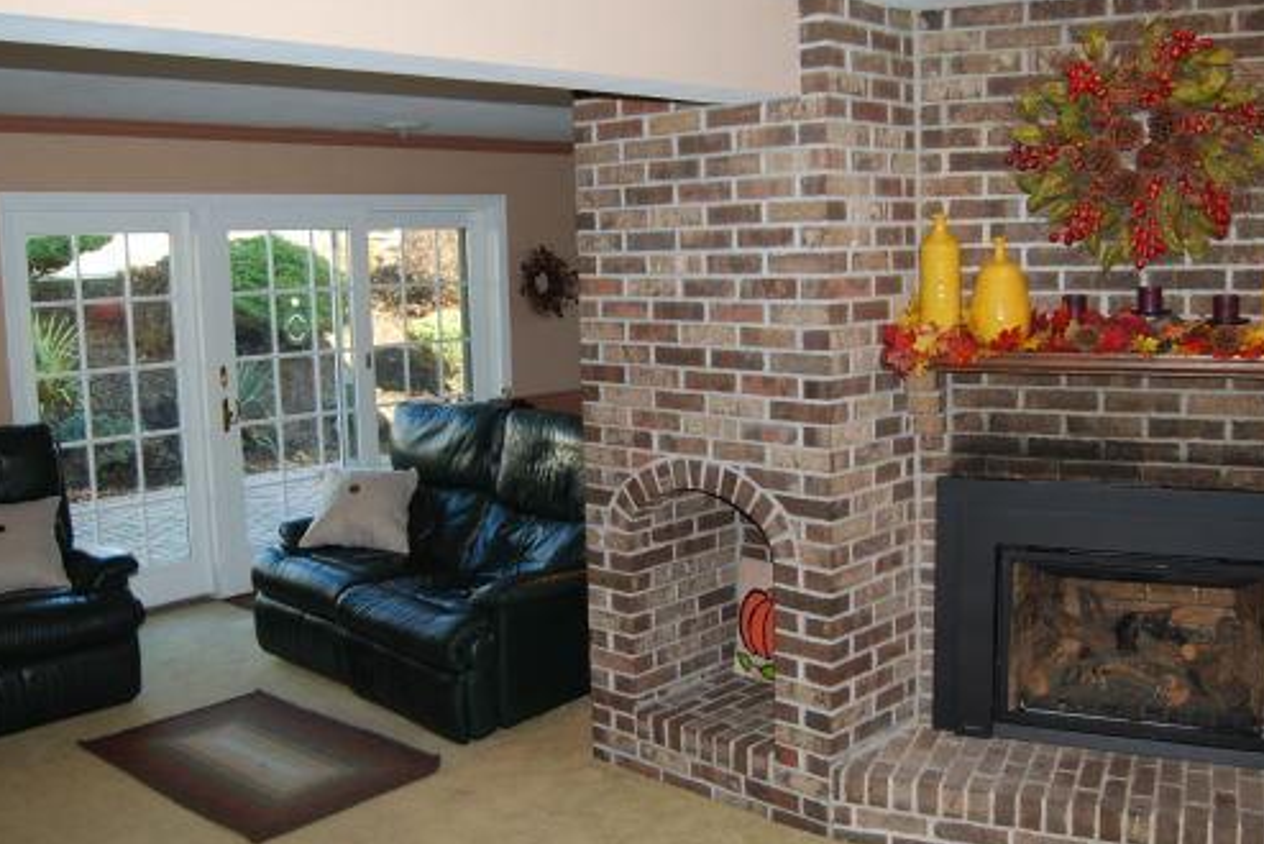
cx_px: 640
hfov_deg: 54.4
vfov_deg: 37.9
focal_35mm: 35
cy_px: 414
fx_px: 1230
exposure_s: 1/60
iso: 200
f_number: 3.5
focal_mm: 18
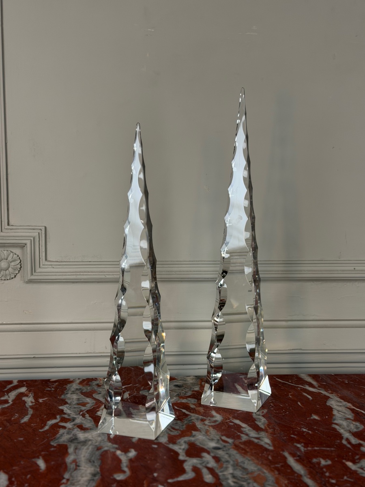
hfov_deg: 30.3
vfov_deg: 39.7
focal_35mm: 48
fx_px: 675
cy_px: 244
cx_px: 182
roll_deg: -0.1
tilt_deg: -6.3
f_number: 1.78
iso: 80
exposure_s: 1/50
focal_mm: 6.76
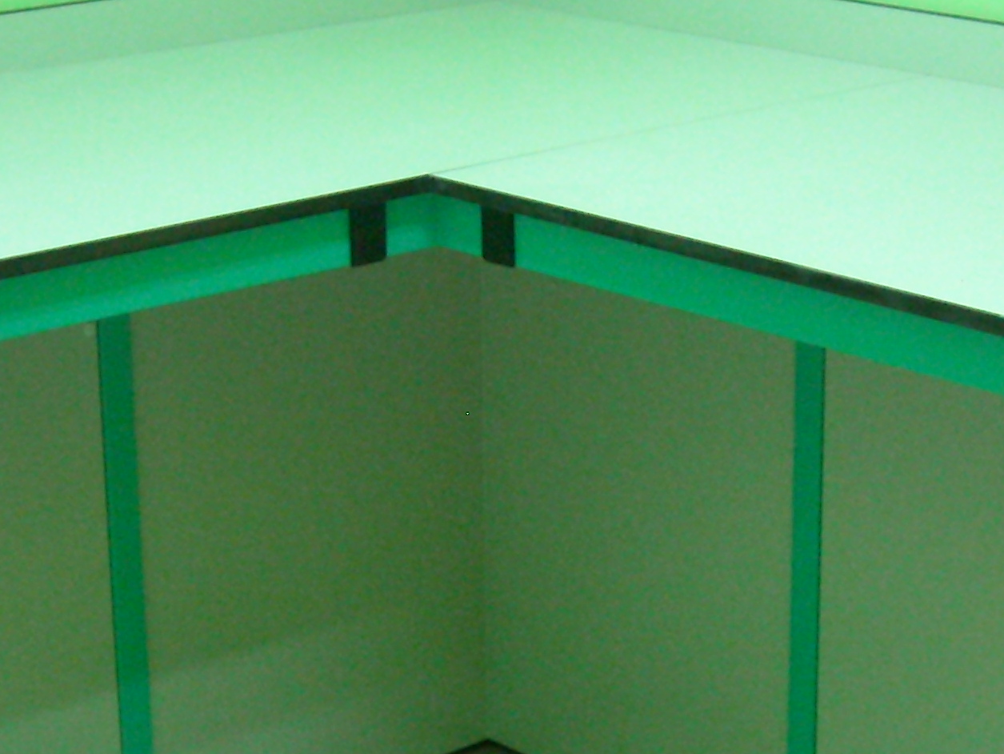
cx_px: 538
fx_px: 2640
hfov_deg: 21.5
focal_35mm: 91
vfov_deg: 16.2
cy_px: 570
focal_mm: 5.7
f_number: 2.8
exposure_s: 1/47
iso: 400
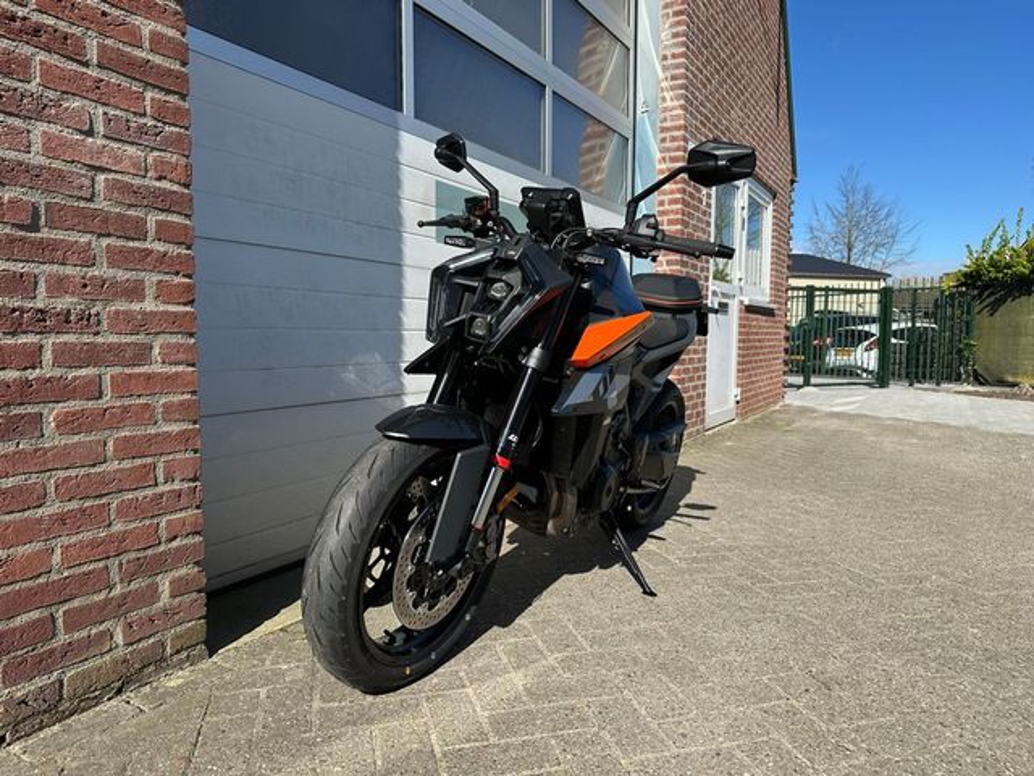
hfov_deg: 71.6
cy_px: 388
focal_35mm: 24
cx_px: 517
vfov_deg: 56.8
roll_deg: +0.3
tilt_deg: -4.9
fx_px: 717
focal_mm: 6.86
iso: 80
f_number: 1.78
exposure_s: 1/3597
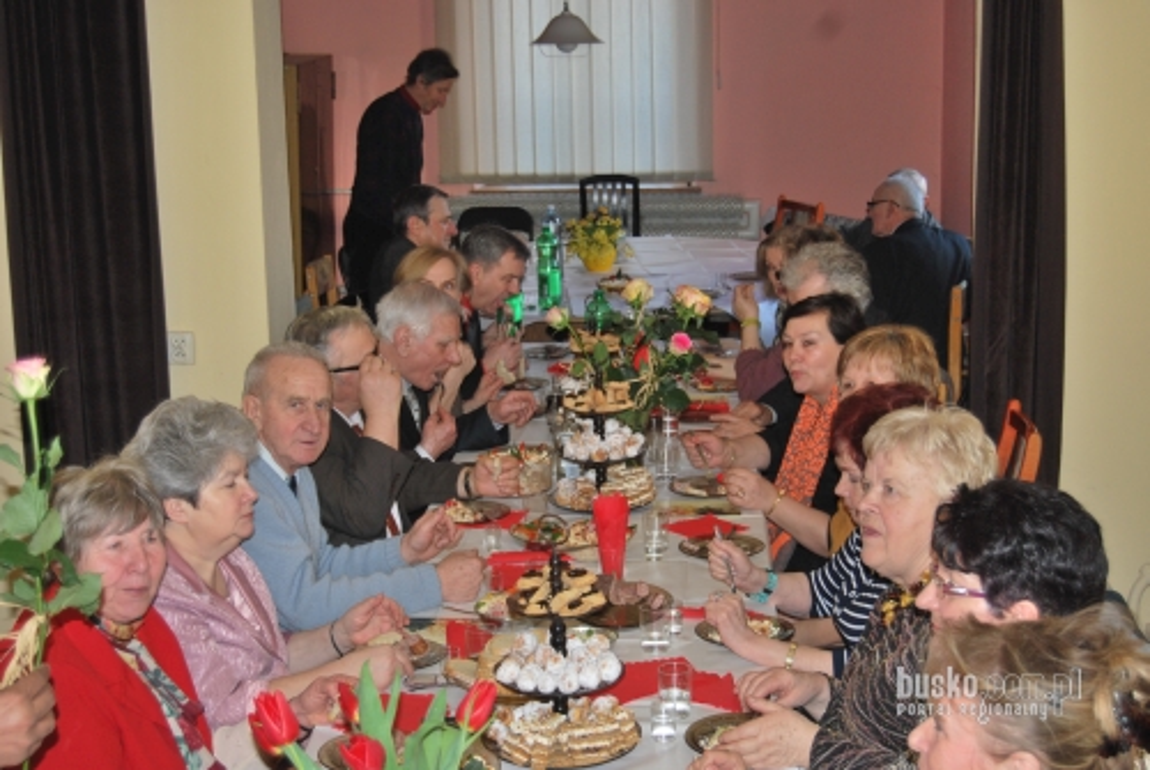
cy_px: 385
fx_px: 1823
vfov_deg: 23.9
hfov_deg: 35.0
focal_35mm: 57
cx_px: 575
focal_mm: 38
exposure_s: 1/60
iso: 200
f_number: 5
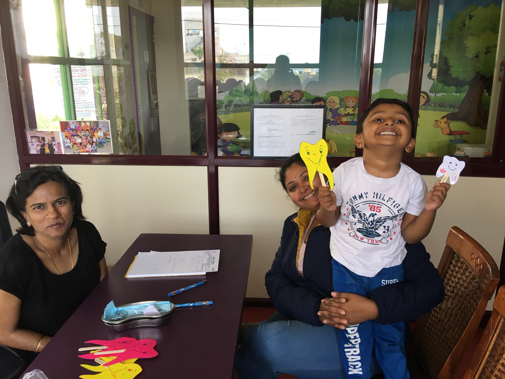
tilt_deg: -14.4
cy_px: 190
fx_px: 423
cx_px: 252
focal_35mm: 29
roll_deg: -0.2
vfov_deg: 48.2
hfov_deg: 61.7
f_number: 2.2
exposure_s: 1/33
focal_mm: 4.15
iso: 25
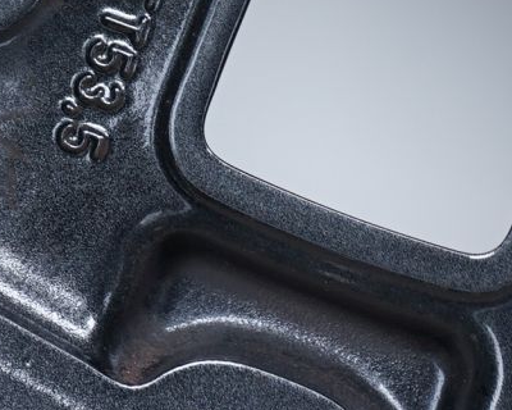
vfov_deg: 7.0
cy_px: -325
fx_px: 3273
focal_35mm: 216
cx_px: 247
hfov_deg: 8.9
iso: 250
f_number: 7.1
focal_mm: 48
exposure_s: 1/100
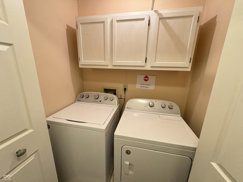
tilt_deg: -14.2
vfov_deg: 85.7
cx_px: 122
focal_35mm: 14
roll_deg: -0.8
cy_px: 91
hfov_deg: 102.1
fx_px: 98
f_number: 2.2
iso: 400
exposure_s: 1/60
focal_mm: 2.22
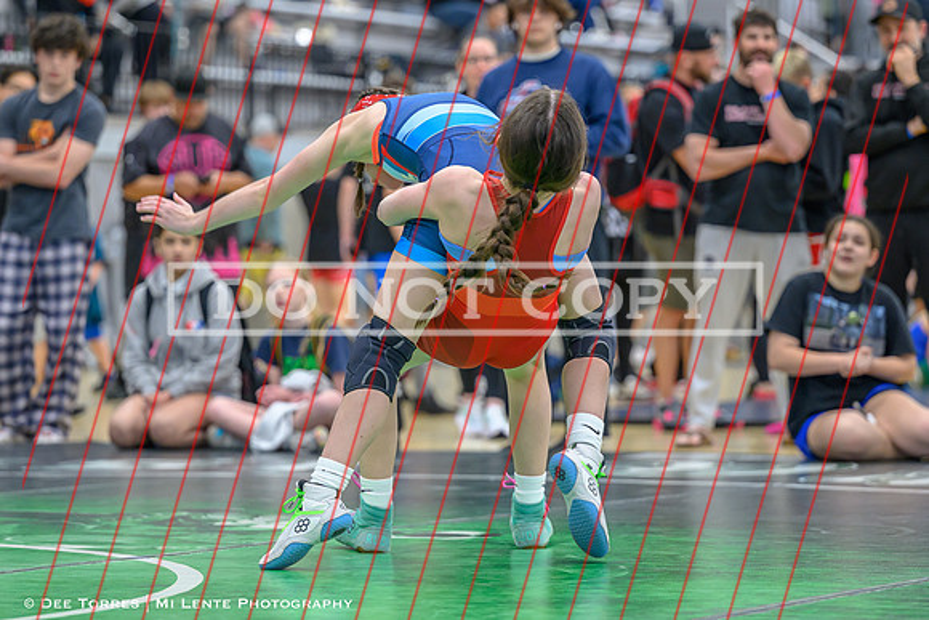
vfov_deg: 9.1
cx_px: 444
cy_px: 315
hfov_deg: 13.6
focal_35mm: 151
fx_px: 3893
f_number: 2.8
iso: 2200
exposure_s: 1/640
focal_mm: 115
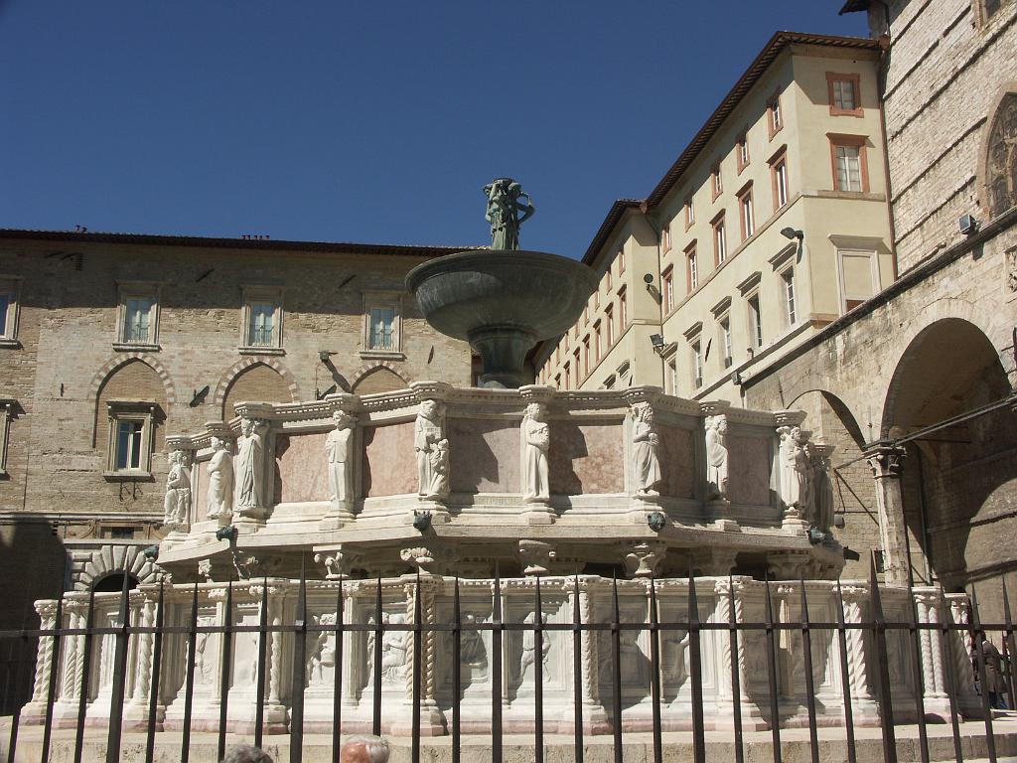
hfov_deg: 49.0
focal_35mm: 38
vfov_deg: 37.7
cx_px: 508
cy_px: 382
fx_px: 1116
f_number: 8
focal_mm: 9.83
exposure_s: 1/400
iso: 64
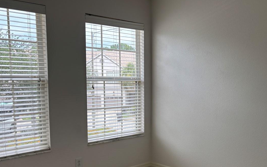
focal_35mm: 42
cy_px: 117
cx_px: 177
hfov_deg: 46.5
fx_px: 306
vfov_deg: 30.2
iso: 50
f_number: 1.6
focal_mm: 5.96
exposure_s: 1/531
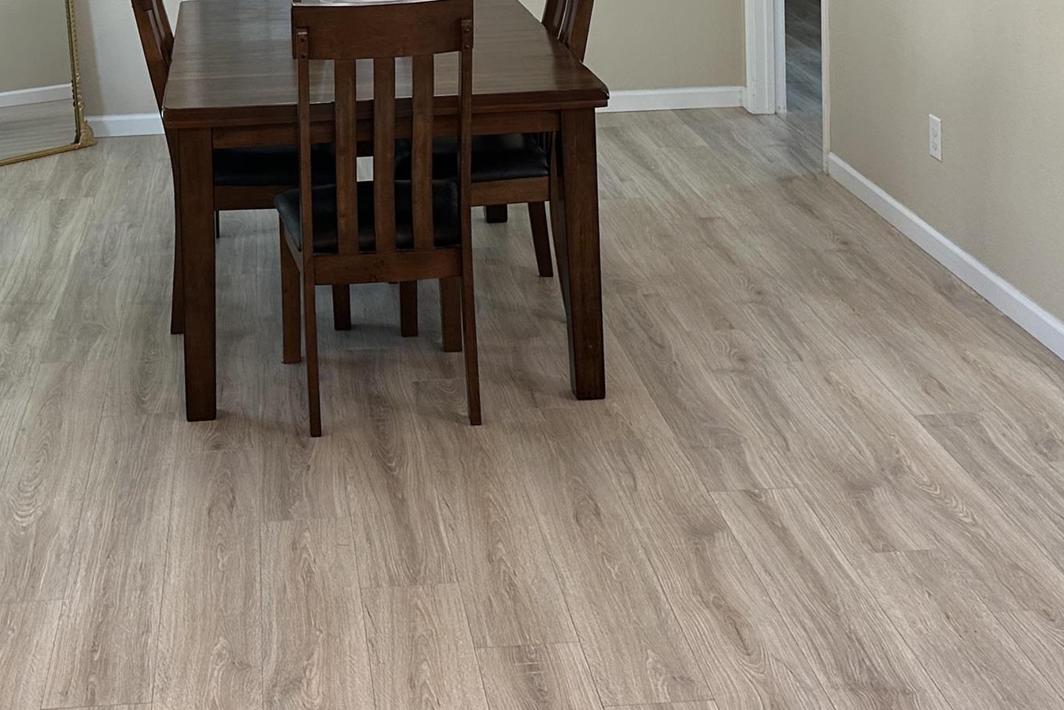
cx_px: 320
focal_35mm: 57
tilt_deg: -4.8
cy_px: -114
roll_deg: +2.0
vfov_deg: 22.2
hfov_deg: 34.6
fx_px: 1685
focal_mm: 6.86
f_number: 1.78
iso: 125
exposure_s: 1/60
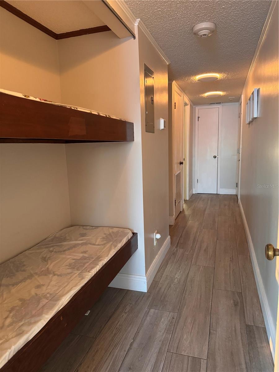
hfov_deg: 56.8
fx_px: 258
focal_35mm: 24
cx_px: 140
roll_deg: +2.3
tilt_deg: -8.9
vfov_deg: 71.6
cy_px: 186
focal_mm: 6.76
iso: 640
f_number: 1.78
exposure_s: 1/40
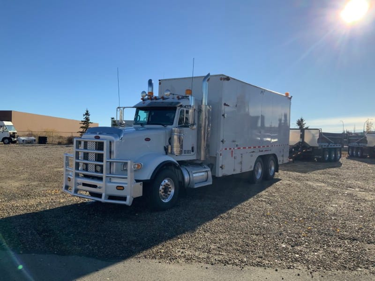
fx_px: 314
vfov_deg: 48.2
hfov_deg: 61.7
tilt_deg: +2.0
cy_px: 140
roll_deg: -1.0
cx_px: 188
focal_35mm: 29
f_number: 1.8
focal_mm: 3
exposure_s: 1/2538
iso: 16
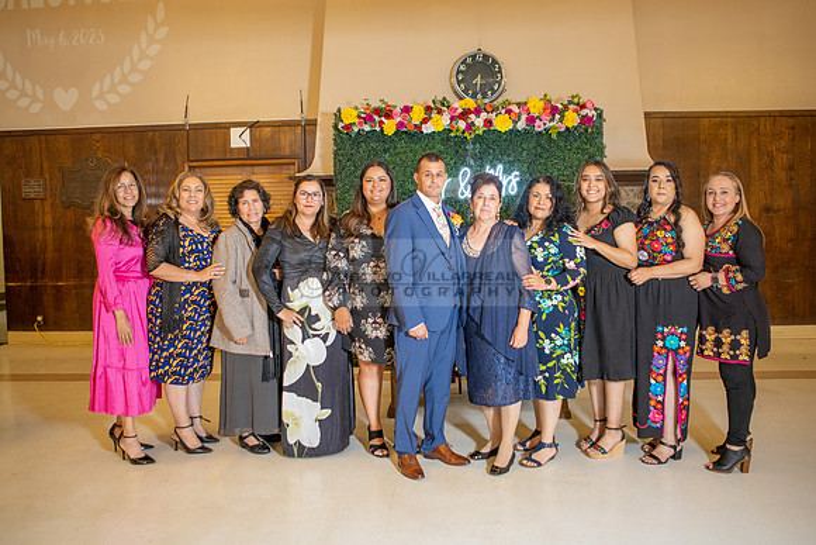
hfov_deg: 64.2
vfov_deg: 45.4
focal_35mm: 29
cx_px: 408
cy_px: 256
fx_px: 650
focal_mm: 27
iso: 800
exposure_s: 1/125
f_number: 2.8
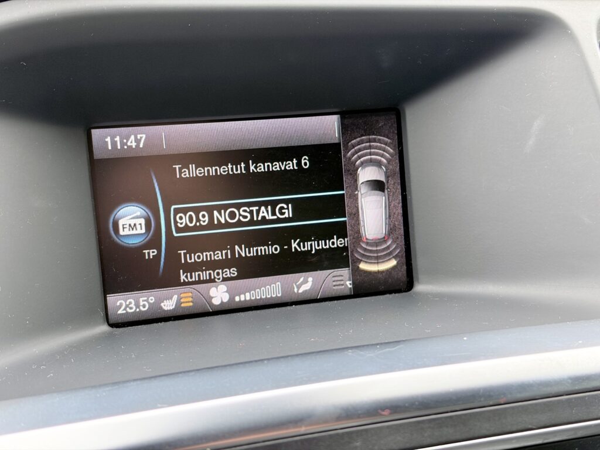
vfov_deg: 28.0
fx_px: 901
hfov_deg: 36.8
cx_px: 300
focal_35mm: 52
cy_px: 225
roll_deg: -0.2
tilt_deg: -16.5
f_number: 1.6
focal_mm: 5.96
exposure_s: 1/89
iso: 100
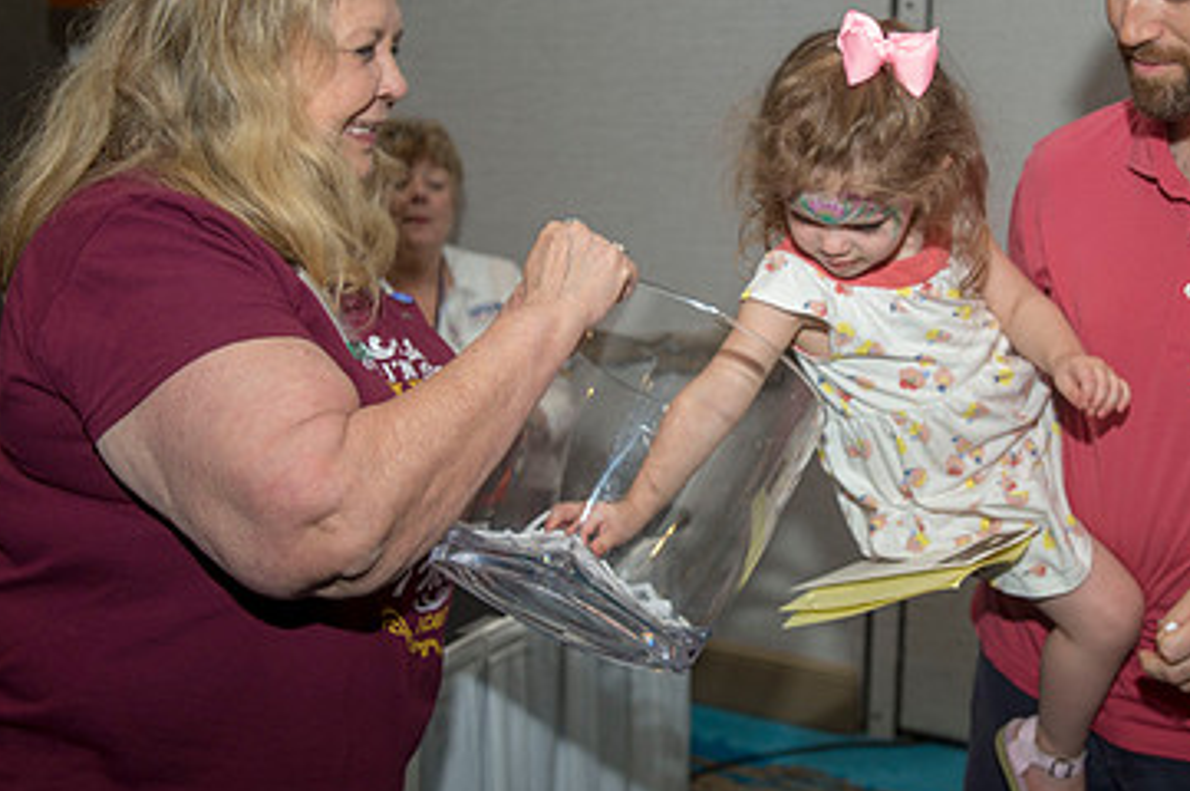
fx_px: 1486
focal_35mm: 45
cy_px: 333
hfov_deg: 43.2
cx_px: 771
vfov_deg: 29.8
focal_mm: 28
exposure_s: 1/200
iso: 640
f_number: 2.8
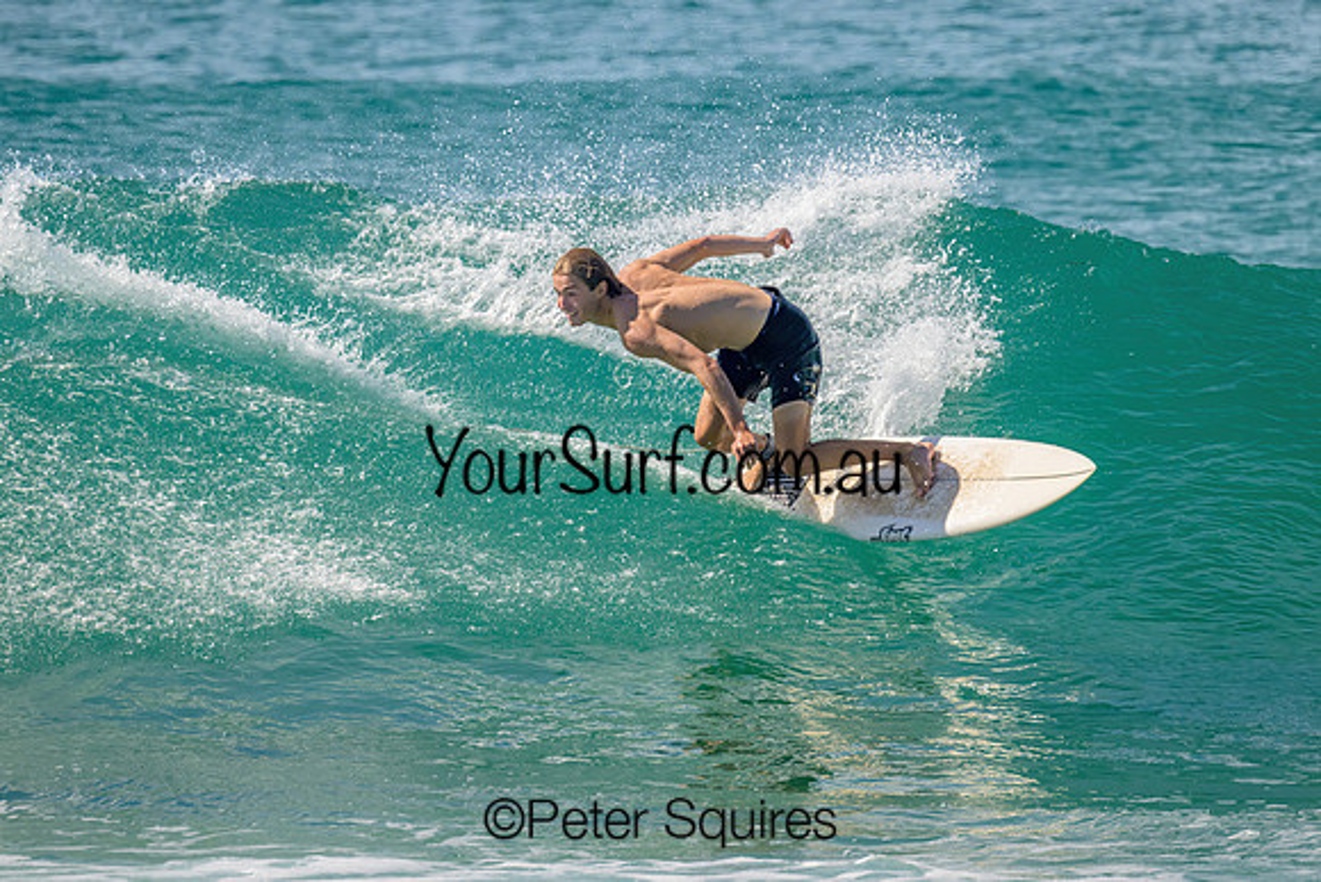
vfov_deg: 1.7
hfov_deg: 2.6
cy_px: 342
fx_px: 29230
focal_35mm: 796
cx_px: 698
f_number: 11
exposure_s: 1/2000
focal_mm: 650
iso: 1000
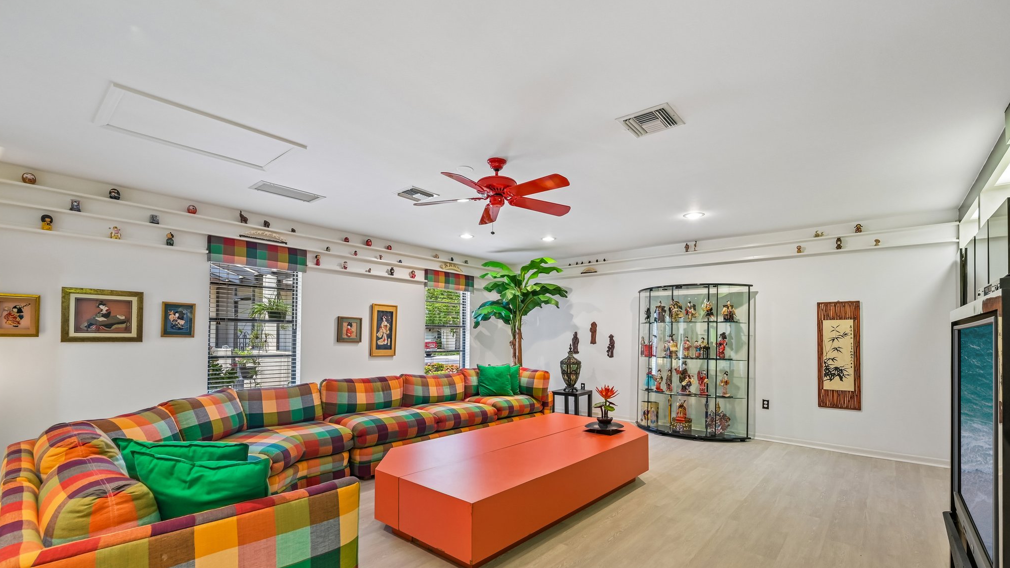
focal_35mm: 17
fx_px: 443
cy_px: 327
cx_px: 509
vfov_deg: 65.0
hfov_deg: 97.5
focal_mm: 15.5
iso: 400
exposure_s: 1/5
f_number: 8
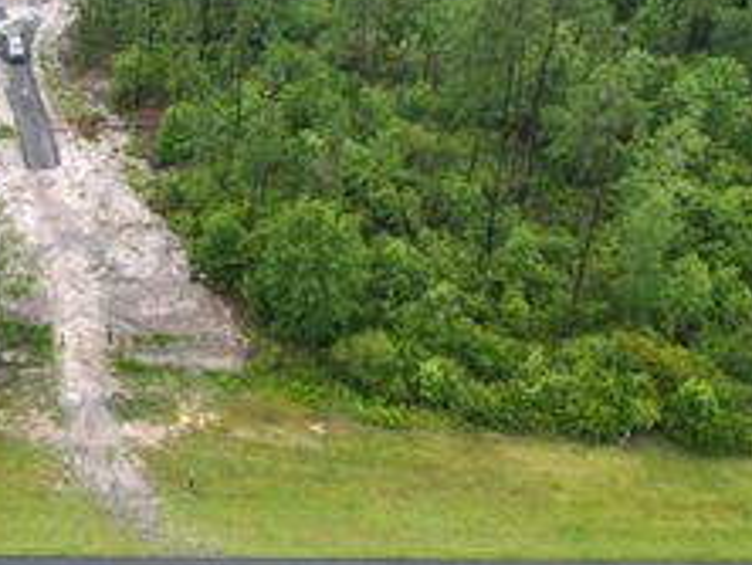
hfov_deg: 33.2
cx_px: 41
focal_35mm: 54
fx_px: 1174
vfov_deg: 26.5
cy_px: 93
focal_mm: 6.72
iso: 200
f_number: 1.7
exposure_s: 1/200
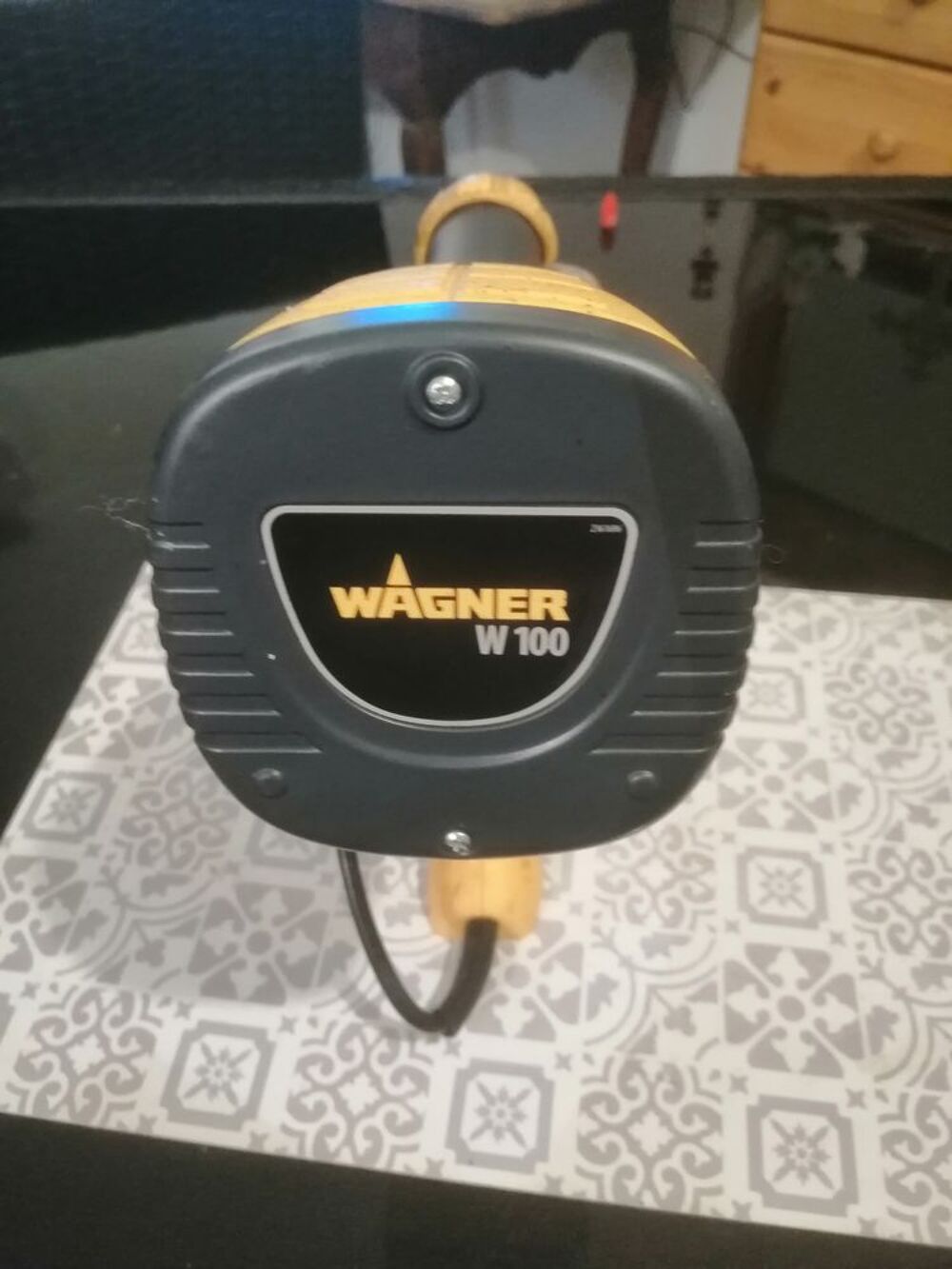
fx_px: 990
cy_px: 634
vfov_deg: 65.3
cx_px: 476
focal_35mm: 27
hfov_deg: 51.4
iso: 640
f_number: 1.8
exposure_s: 1/25
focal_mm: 3.96
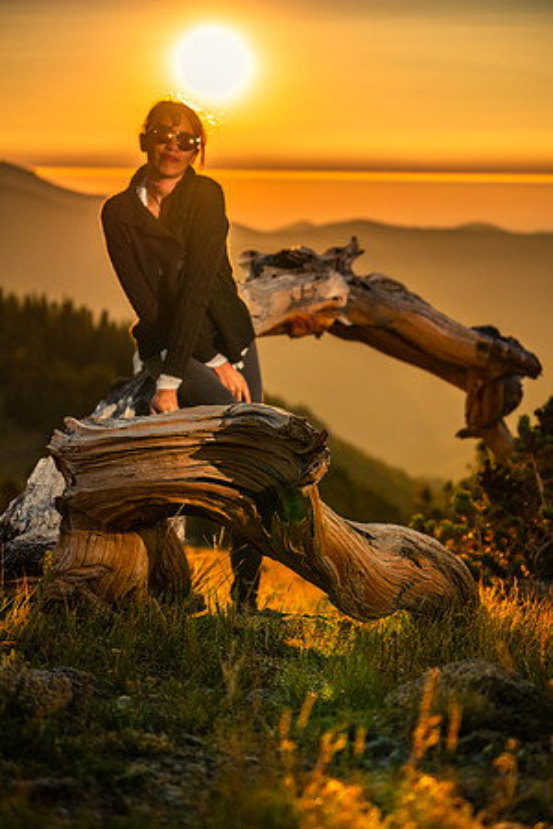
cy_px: 414
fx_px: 1613
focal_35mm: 70
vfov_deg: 28.8
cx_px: 276
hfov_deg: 19.5
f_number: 4
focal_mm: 70
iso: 200
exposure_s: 1/1000
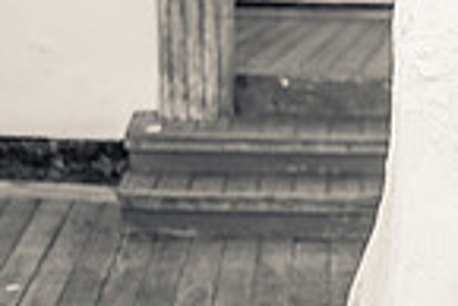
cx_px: 606
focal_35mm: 200
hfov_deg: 10.1
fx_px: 2547
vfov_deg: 6.9
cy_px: 58
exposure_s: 1/2500
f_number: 1.4
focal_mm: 50
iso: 200
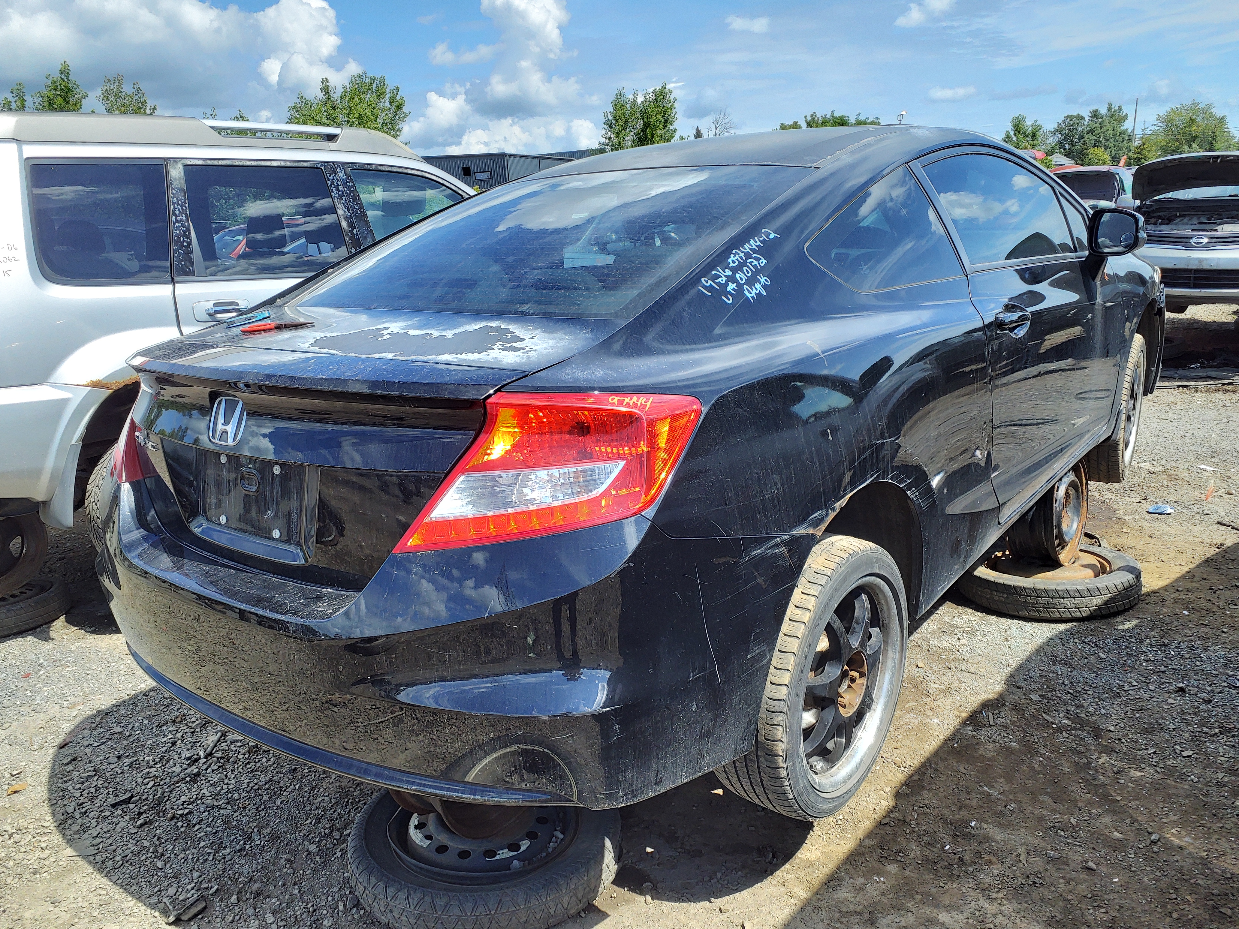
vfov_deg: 53.1
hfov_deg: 67.3
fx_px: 931
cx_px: 620
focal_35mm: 26
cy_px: 464
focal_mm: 3.58
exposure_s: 1/373
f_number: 1.9
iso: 40
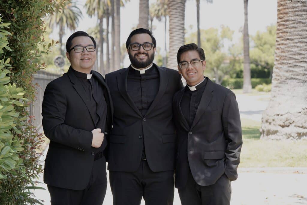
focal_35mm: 70
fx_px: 597
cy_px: 102
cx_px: 154
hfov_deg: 28.8
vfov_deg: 19.5
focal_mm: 70
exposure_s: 1/160
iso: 160
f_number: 4
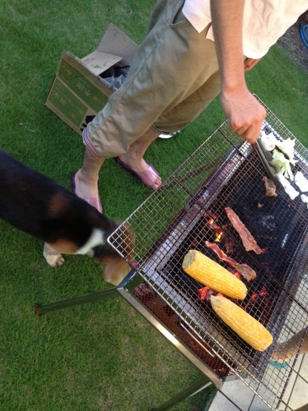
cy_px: 206
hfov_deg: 40.7
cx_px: 154
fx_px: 415
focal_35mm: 35
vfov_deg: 52.6
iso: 500
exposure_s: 1/15
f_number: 2.4
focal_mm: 4.28
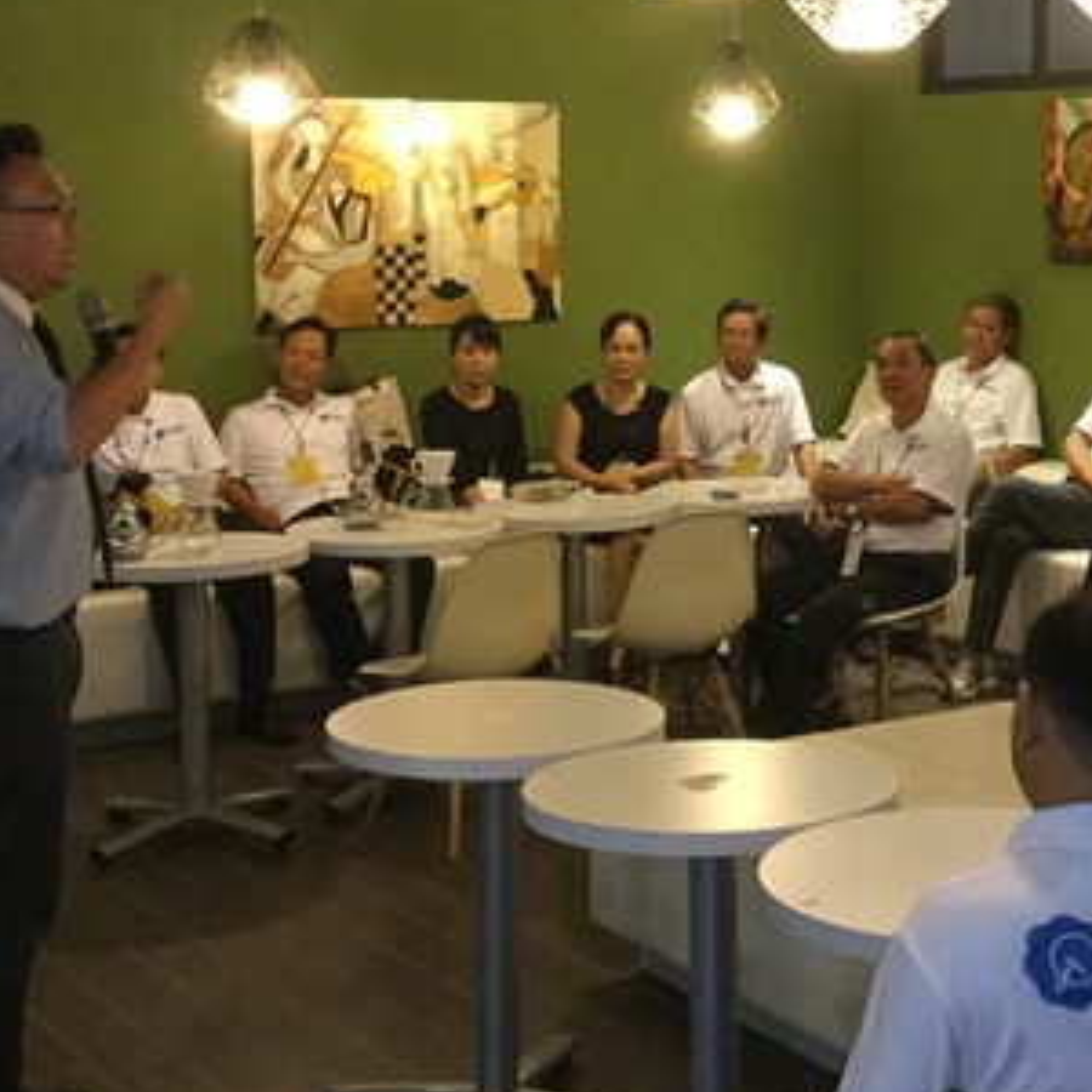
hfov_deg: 26.6
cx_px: 797
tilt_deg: -3.4
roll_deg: +0.8
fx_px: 2284
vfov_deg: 26.7
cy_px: 351
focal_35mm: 64
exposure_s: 1/30
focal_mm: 3.3
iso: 160
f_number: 2.4
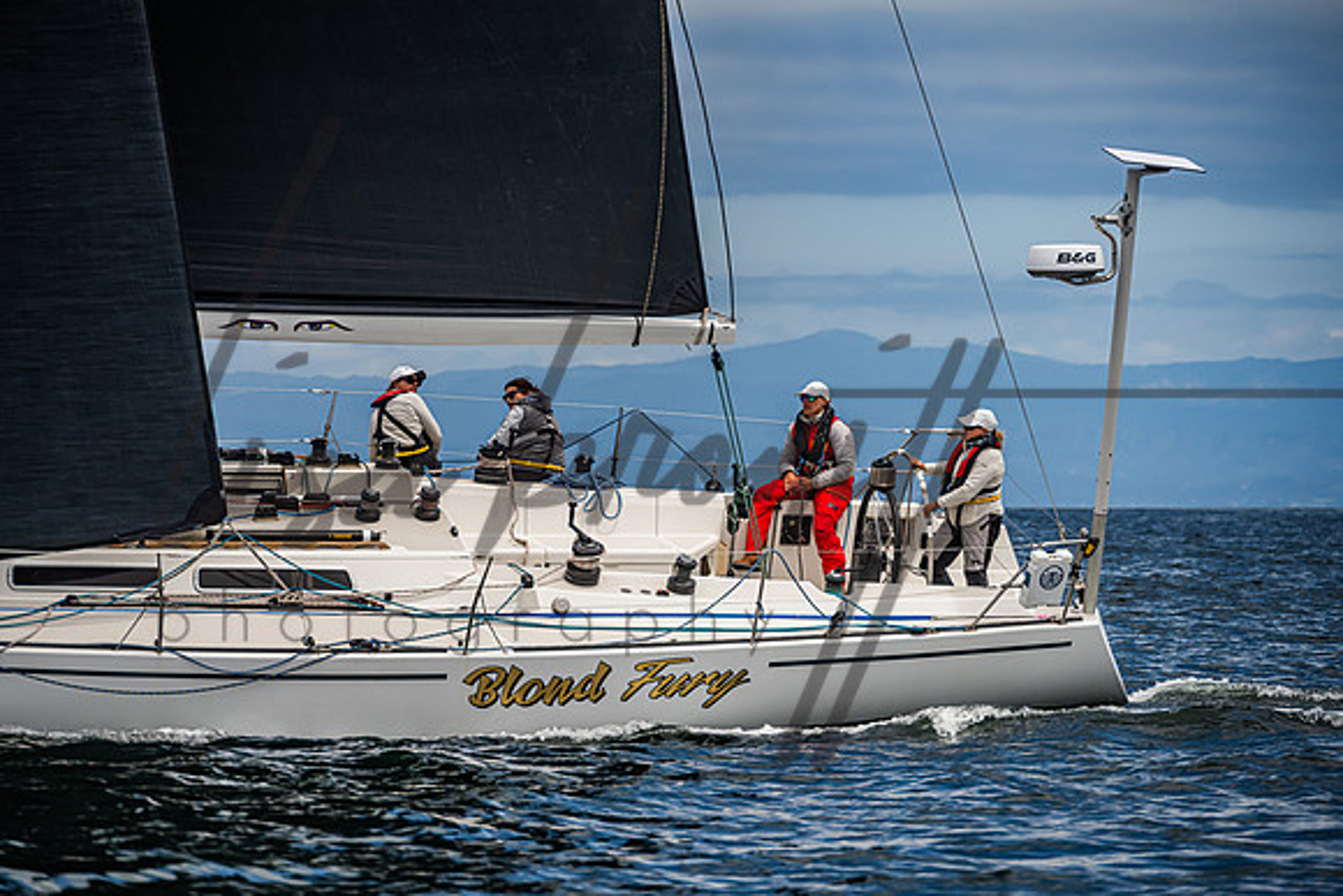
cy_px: 448
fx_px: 9916
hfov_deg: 7.7
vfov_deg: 5.2
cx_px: 672
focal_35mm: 266
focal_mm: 260
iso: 500
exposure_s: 1/2500
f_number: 8
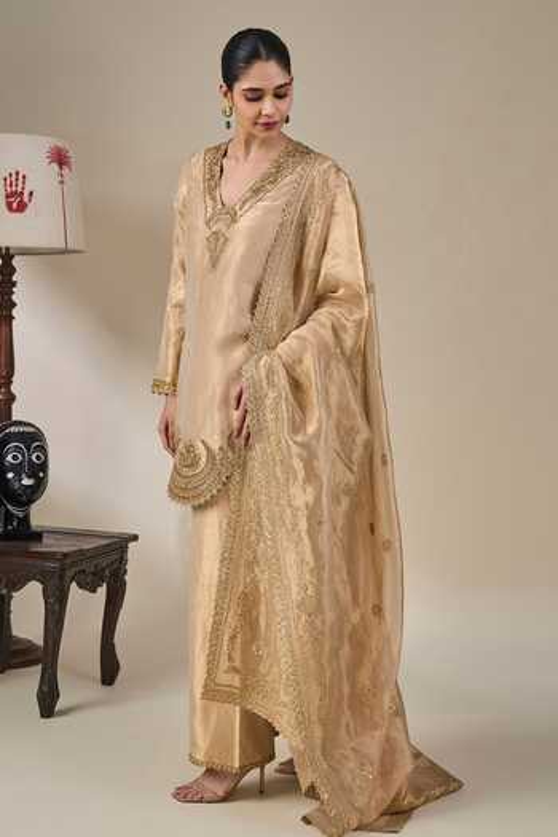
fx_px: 1116
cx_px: 279
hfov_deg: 28.1
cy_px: 418
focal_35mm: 48
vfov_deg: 41.1
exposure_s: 1/160
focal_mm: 48
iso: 250
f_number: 5.6
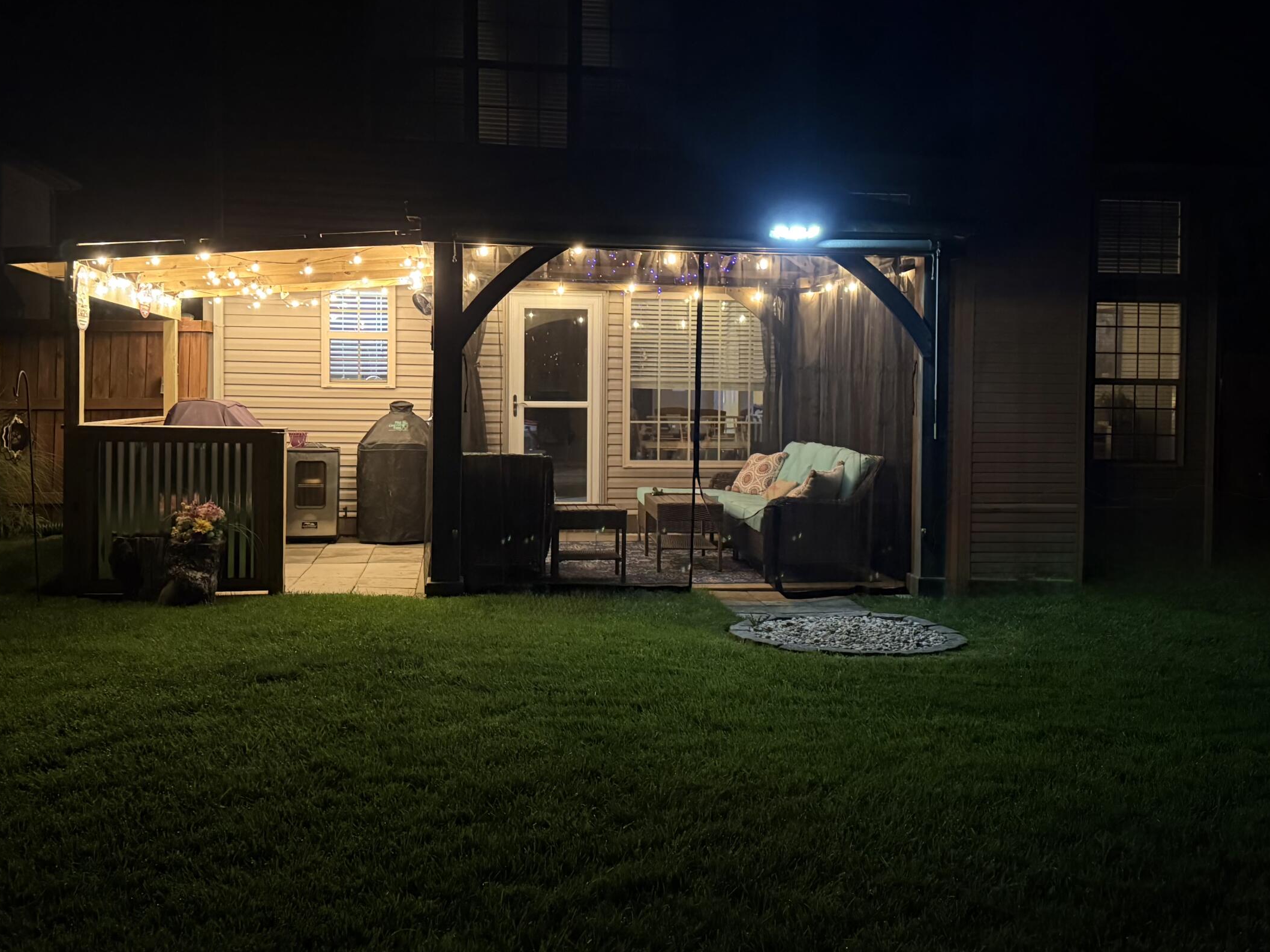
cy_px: 413
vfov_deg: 41.7
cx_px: 670
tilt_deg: -0.8
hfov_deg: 53.9
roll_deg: -0.6
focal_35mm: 34
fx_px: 1247
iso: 3200
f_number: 1.78
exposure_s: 1/17
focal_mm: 6.76
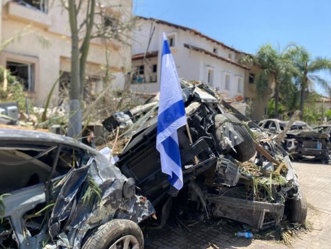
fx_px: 249
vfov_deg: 53.1
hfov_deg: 67.3
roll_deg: -3.3
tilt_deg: -0.9
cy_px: 124
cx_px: 166
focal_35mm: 26
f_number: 1.8
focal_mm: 4.25
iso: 32
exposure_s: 1/1678
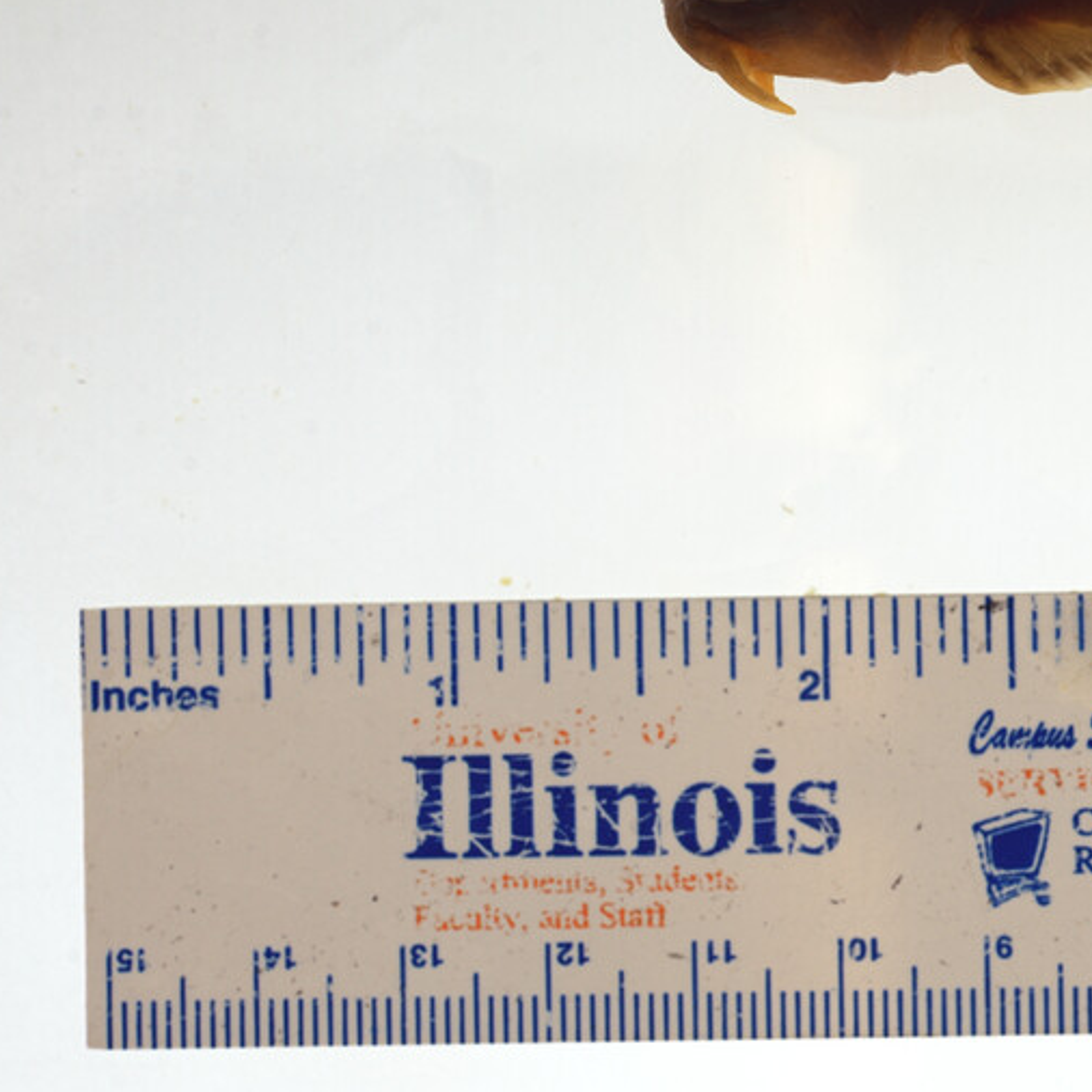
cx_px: 1280
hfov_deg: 14.0
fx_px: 4319
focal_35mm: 121
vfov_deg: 14.4
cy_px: 491
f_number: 10
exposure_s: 1/200
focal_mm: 60
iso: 100
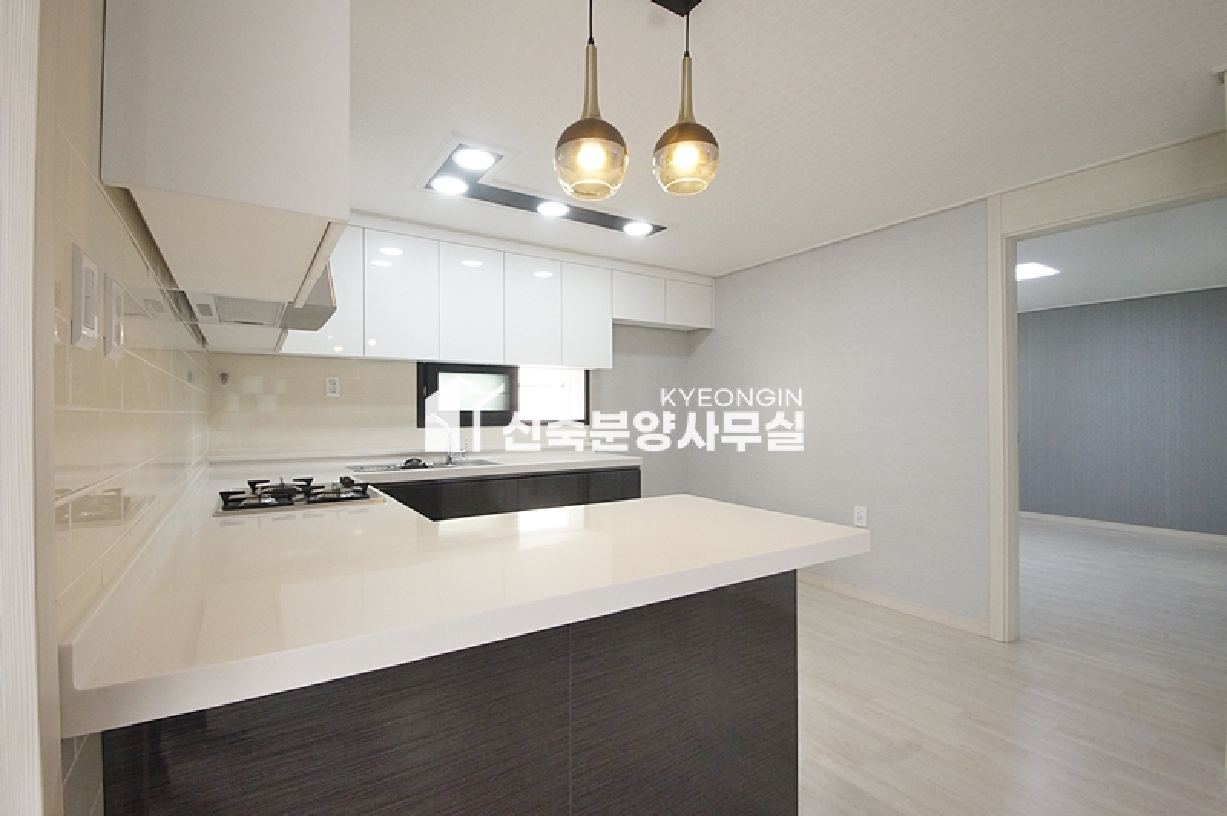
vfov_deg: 77.2
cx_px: 614
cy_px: 408
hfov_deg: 100.4
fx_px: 511
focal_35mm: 15
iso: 1600
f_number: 9
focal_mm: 10
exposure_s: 1/60
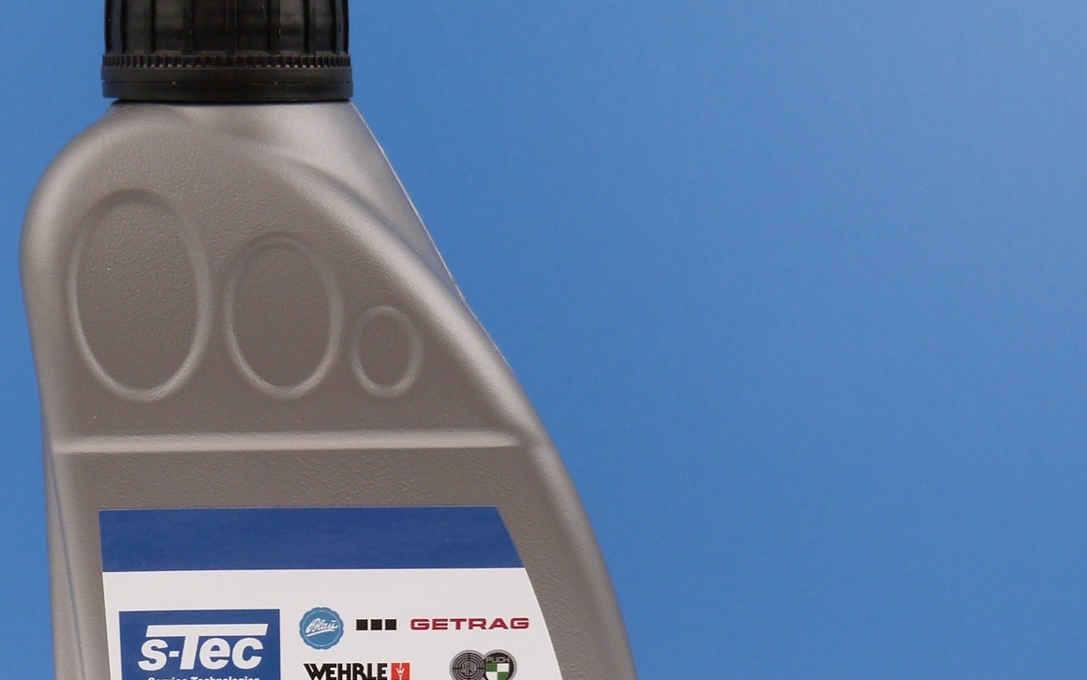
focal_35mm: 53
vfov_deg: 23.9
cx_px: 300
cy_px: 573
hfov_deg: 37.4
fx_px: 1570
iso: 100
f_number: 2.9
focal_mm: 5.1
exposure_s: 1/125
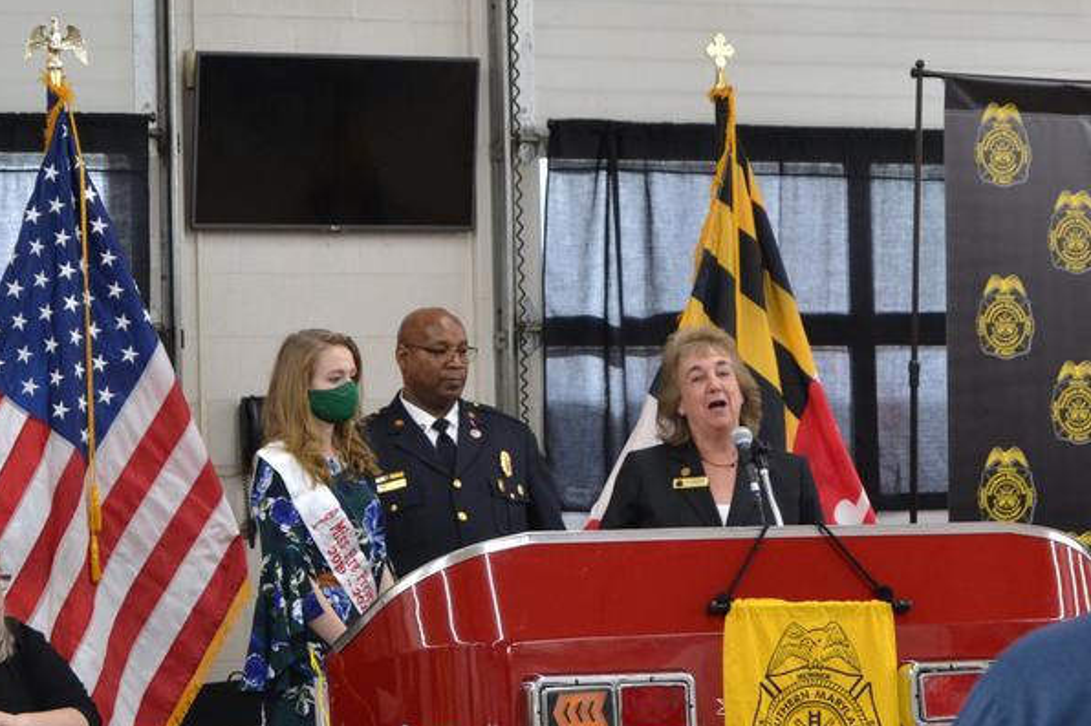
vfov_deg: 9.7
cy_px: 312
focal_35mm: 142
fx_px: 4298
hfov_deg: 14.5
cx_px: 549
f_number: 5.6
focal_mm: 55
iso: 1400
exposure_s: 1/60
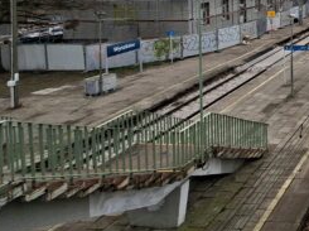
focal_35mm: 37
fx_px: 330
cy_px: -23
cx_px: 411
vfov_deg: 33.6
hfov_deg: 34.1
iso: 40
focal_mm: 1.74
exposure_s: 1/125
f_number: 2.2
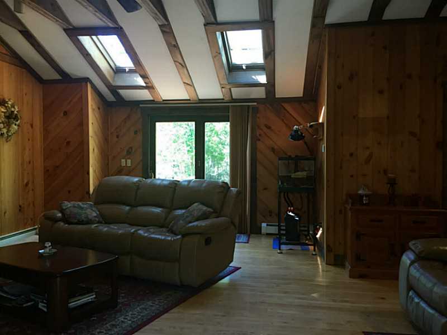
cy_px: 168
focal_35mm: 29
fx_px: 374
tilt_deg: -0.4
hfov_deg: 61.7
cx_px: 224
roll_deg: -1.6
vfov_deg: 48.2
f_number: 2.2
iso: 40
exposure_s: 1/15
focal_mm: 4.15
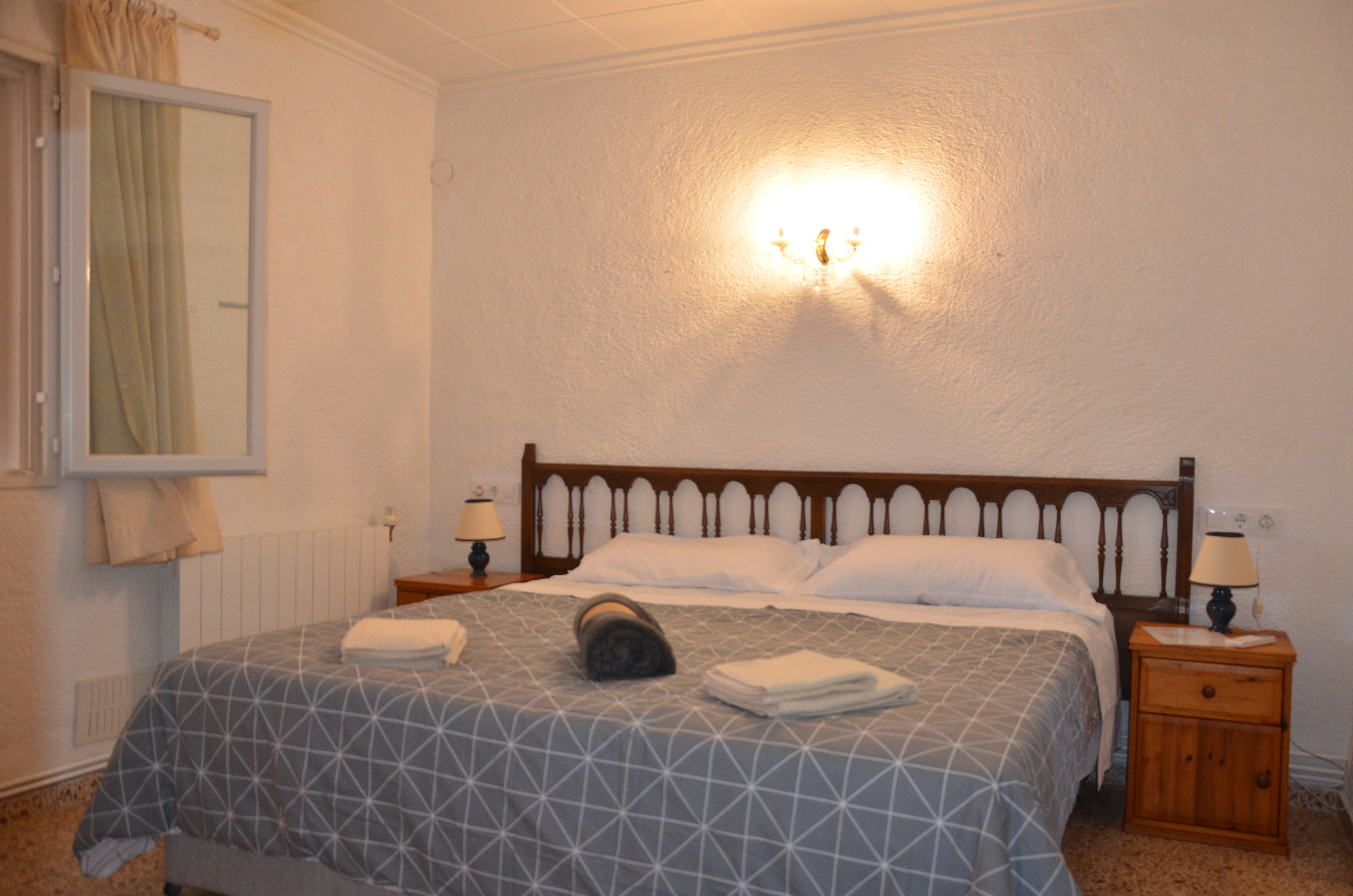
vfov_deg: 47.7
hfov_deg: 67.5
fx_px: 1013
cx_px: 676
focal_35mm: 27
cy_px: 448
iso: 800
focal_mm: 18
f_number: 3.5
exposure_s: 1/60
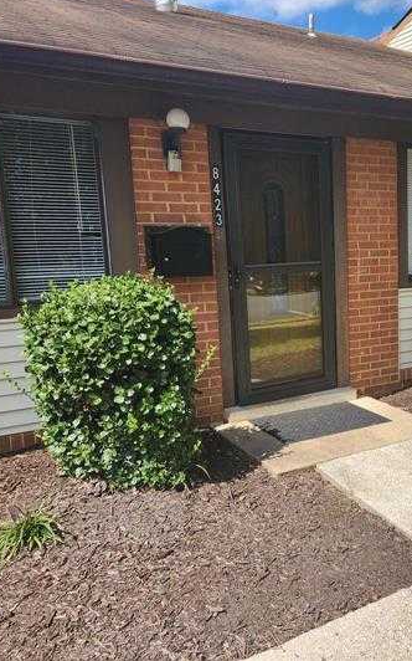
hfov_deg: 36.9
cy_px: 328
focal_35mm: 33
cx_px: 331
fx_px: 593
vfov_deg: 58.2
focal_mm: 5.4
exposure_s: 1/1135
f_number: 1.8
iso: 20
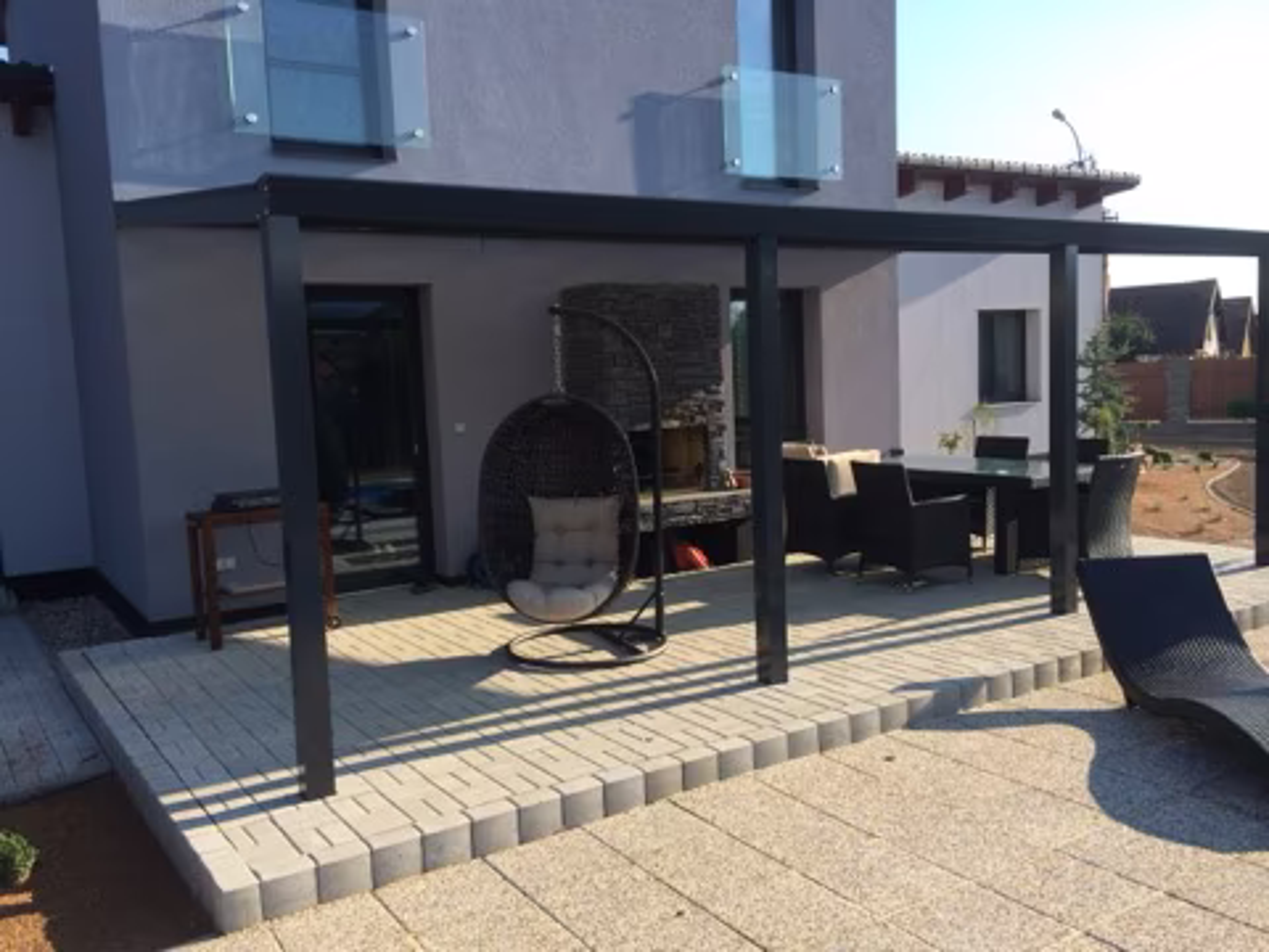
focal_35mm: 30
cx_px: 634
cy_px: 476
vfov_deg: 46.8
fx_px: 1100
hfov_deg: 60.0
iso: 32
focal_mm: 4.12
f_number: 2.2
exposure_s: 1/1001
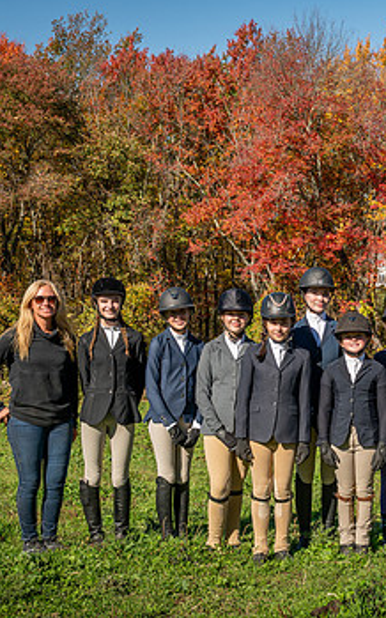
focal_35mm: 61
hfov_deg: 20.6
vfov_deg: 33.5
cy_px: 329
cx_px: 381
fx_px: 1027
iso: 100
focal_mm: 36
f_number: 8
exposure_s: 1/400
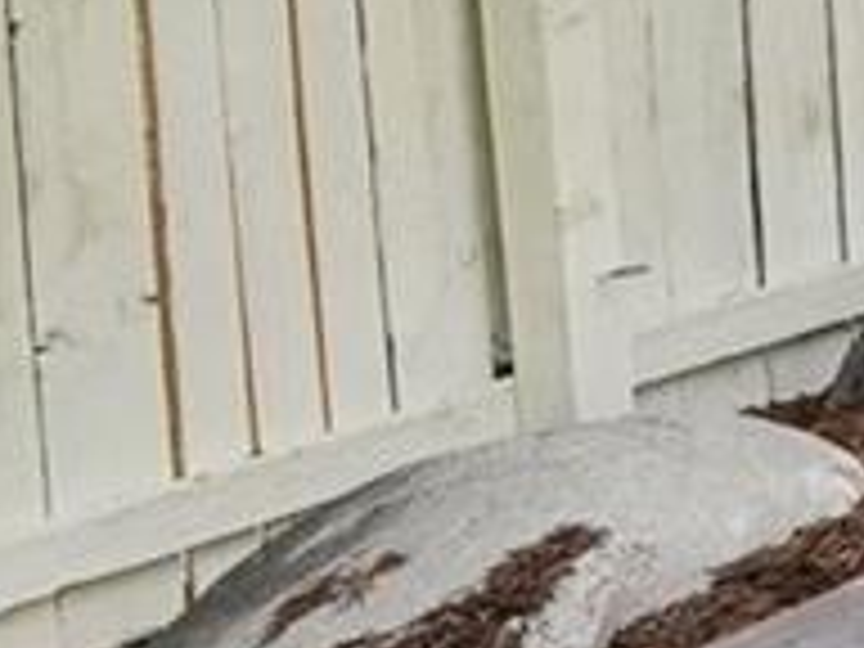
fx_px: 2995
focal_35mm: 120
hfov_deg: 8.0
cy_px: -580
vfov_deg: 11.3
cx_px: 3542
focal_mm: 10
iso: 800
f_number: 8
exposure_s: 1/160
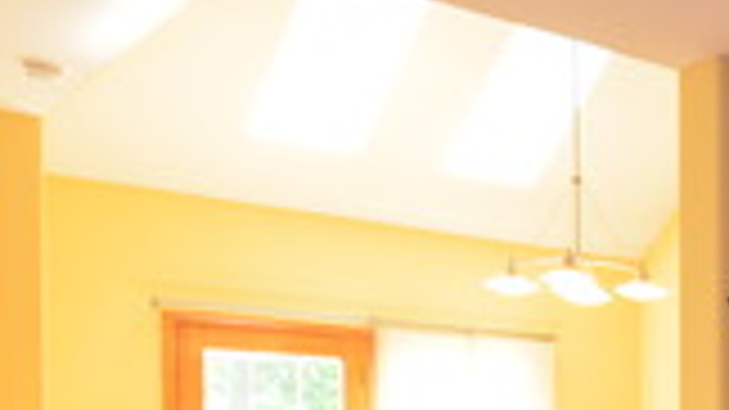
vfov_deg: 18.3
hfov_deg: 25.9
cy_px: 505
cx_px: 1066
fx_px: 1198
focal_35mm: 62
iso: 800
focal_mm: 10
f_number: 5.6
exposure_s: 1/60
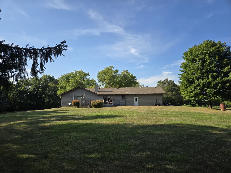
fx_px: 153
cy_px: 86
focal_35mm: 23
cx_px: 116
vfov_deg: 58.9
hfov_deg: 73.9
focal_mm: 5.4
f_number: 1.8
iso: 25
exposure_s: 1/1139
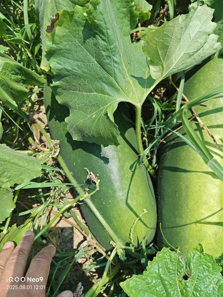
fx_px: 198
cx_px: 112
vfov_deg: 73.9
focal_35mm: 23
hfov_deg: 58.9
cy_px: 148
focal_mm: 5.56
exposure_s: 1/1475
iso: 71
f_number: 1.88
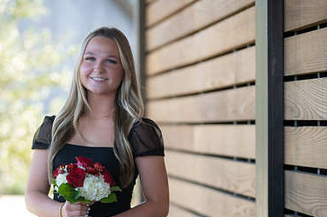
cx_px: 114
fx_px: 1824
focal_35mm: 201
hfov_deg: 10.2
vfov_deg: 6.8
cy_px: 146
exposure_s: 1/320
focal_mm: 122
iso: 200
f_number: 2.8
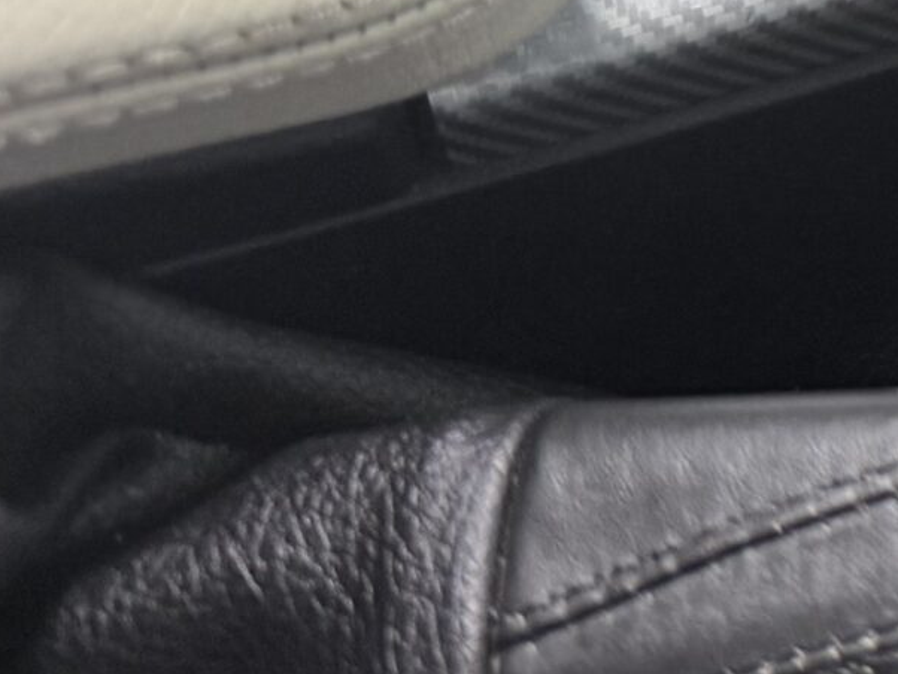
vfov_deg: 13.8
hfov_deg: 15.6
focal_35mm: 102
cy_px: -279
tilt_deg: -52.7
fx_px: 2647
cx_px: 1751
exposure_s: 1/50
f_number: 1.78
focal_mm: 6.76
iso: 250
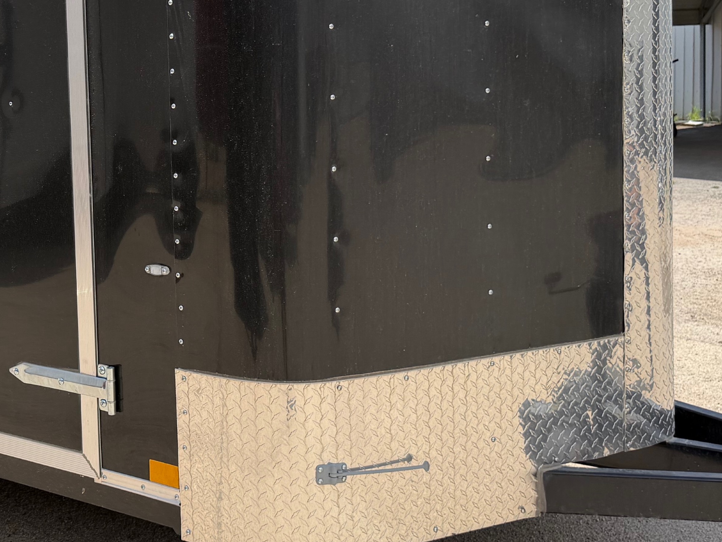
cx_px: 98
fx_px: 1210
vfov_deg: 25.0
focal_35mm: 58
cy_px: 140
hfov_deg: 31.9
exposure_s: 1/4405
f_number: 1.78
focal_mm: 6.76
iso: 80
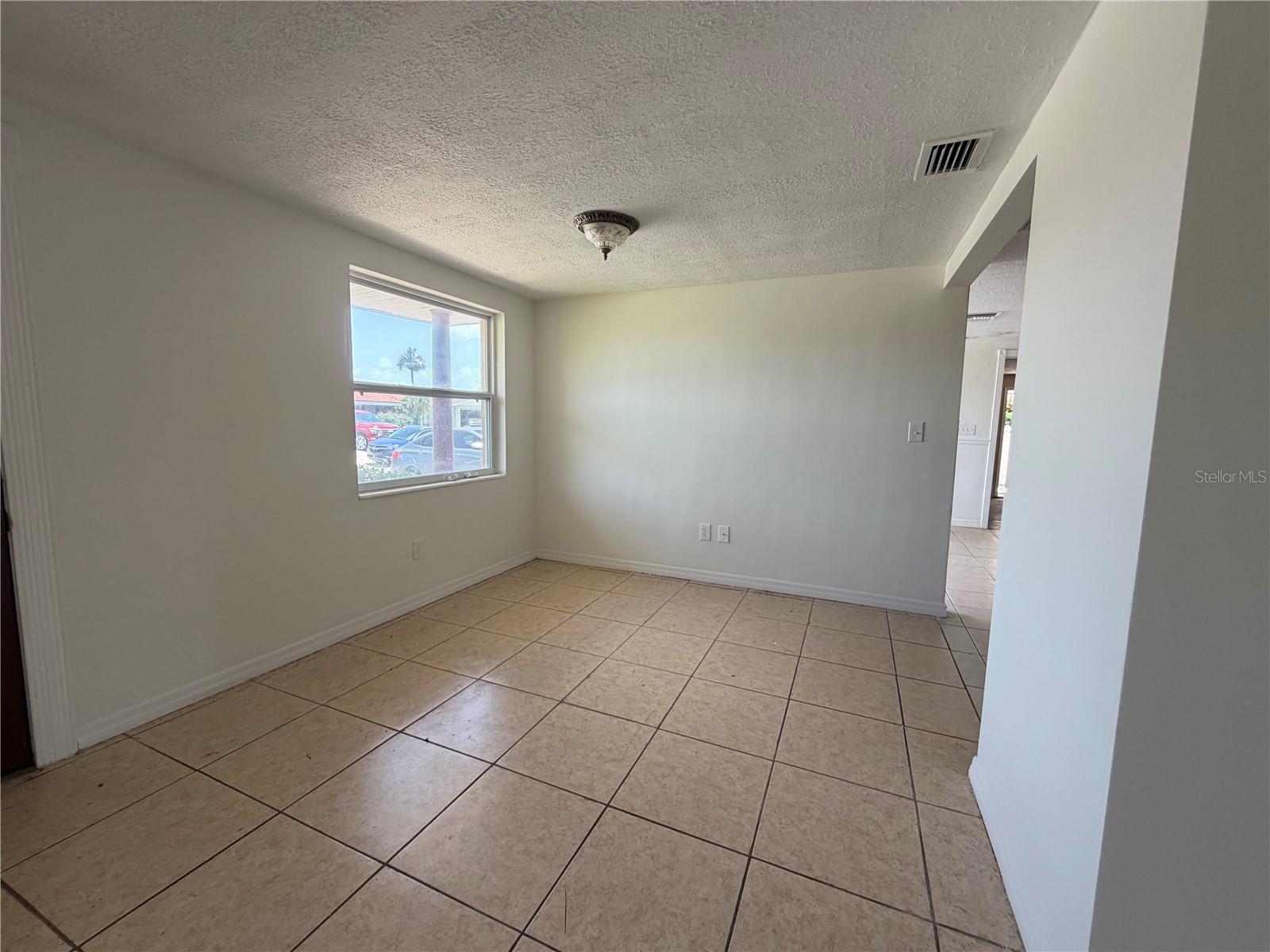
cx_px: 635
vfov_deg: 85.7
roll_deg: -1.4
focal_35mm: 14
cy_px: 476
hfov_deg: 102.1
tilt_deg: -5.9
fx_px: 514
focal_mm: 2.22
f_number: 2.2
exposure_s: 1/121
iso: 125
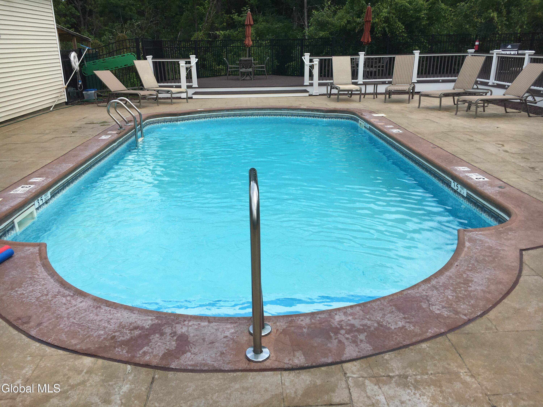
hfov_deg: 61.7
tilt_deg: -20.2
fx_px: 455
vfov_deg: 48.2
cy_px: 204
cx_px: 272
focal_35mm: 29
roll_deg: +0.6
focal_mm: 4.15
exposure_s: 1/1202
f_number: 2.2
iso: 25
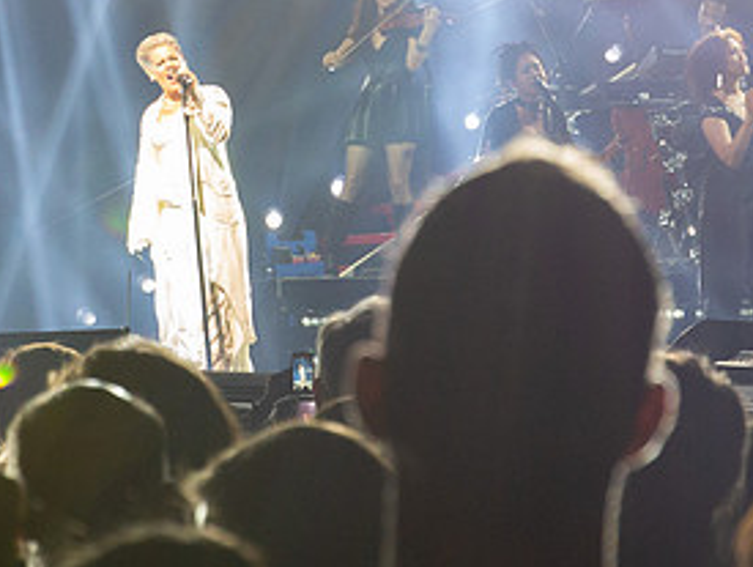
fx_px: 8582
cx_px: 203
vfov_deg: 3.8
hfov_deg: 5.0
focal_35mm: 394
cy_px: 70
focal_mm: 69
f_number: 4.8
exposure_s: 1/125
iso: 800
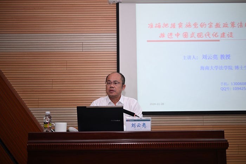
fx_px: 273
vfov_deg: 33.4
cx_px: 123
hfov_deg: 48.5
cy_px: 82
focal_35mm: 40
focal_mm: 40
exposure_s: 1/125
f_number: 2
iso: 140
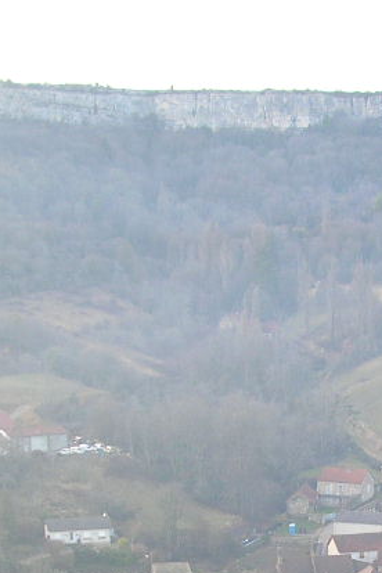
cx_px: 397
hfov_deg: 14.9
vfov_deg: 22.1
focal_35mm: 90
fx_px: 1432
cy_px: 513
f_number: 2.8
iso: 50
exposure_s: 1/66.6
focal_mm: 5.8
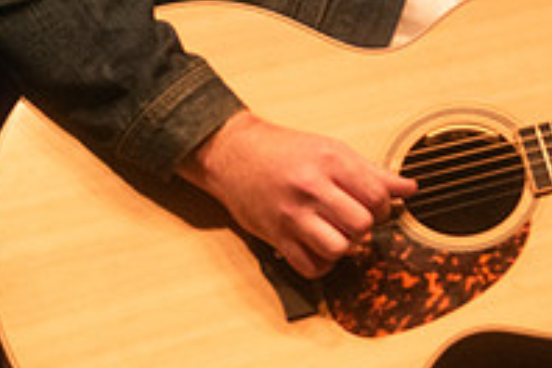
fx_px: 4952
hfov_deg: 6.4
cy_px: -107
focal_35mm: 323
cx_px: 524
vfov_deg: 4.2
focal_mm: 110
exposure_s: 1/125
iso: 2500
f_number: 3.2
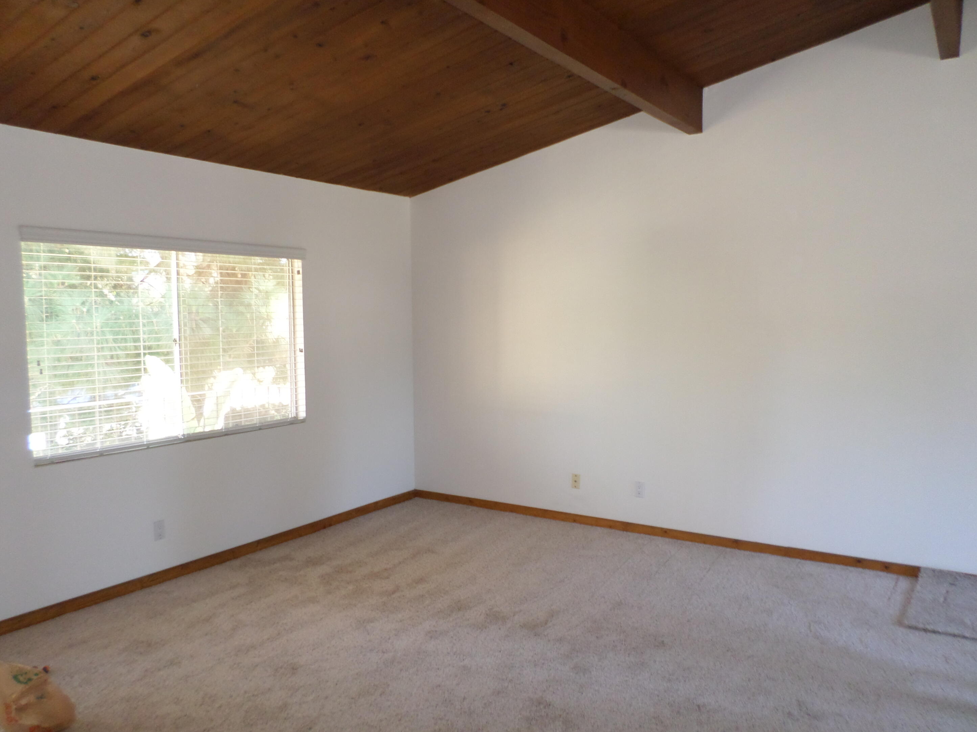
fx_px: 734
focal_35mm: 26
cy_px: 372
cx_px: 491
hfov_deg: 67.3
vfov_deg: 53.1
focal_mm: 4.5
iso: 200
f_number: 2.5
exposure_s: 1/30
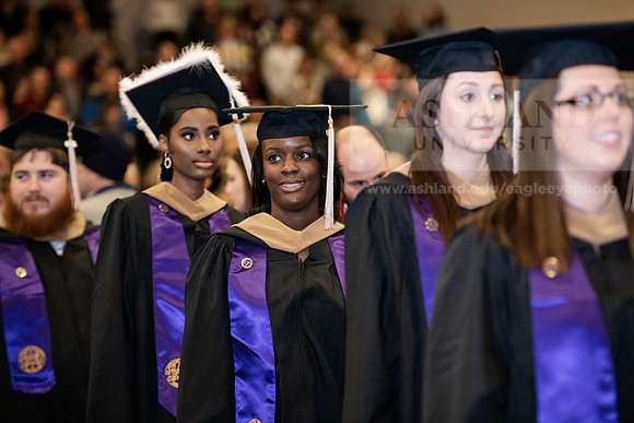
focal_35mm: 135
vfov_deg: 10.2
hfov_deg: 15.2
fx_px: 2378
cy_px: 212
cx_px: 317
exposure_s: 1/200
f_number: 3.2
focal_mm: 135
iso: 2000
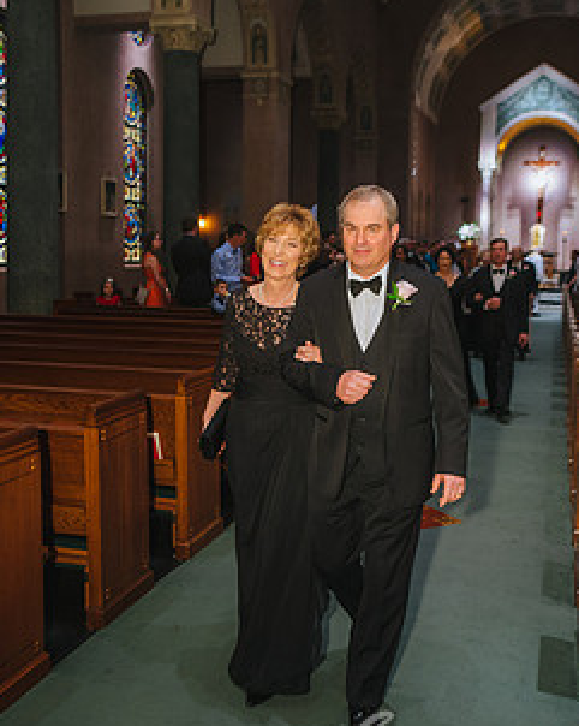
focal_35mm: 42
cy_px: 339
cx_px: 322
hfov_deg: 35.6
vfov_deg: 43.8
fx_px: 901
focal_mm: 30
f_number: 2.8
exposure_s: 1/200
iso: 1250
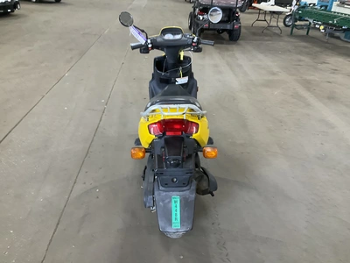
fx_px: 293
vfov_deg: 48.2
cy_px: 132
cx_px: 175
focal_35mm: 29
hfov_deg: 61.7
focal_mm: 3
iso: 250
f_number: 1.8
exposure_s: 1/60
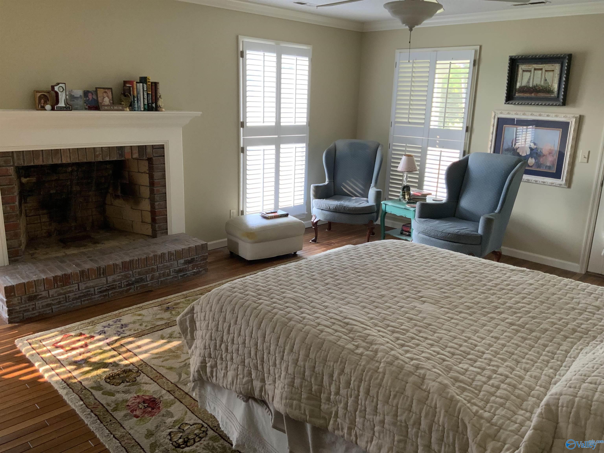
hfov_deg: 61.7
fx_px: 506
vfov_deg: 48.2
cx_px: 302
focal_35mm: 29
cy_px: 226
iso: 160
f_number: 1.8
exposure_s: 1/60
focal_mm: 3
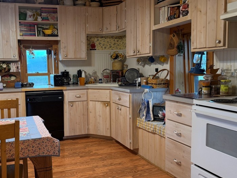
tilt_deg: -4.5
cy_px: 90
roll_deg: +1.1
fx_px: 240
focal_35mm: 35
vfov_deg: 40.7
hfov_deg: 51.5
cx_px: 76
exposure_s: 1/120
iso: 250
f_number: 1.78
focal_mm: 6.76
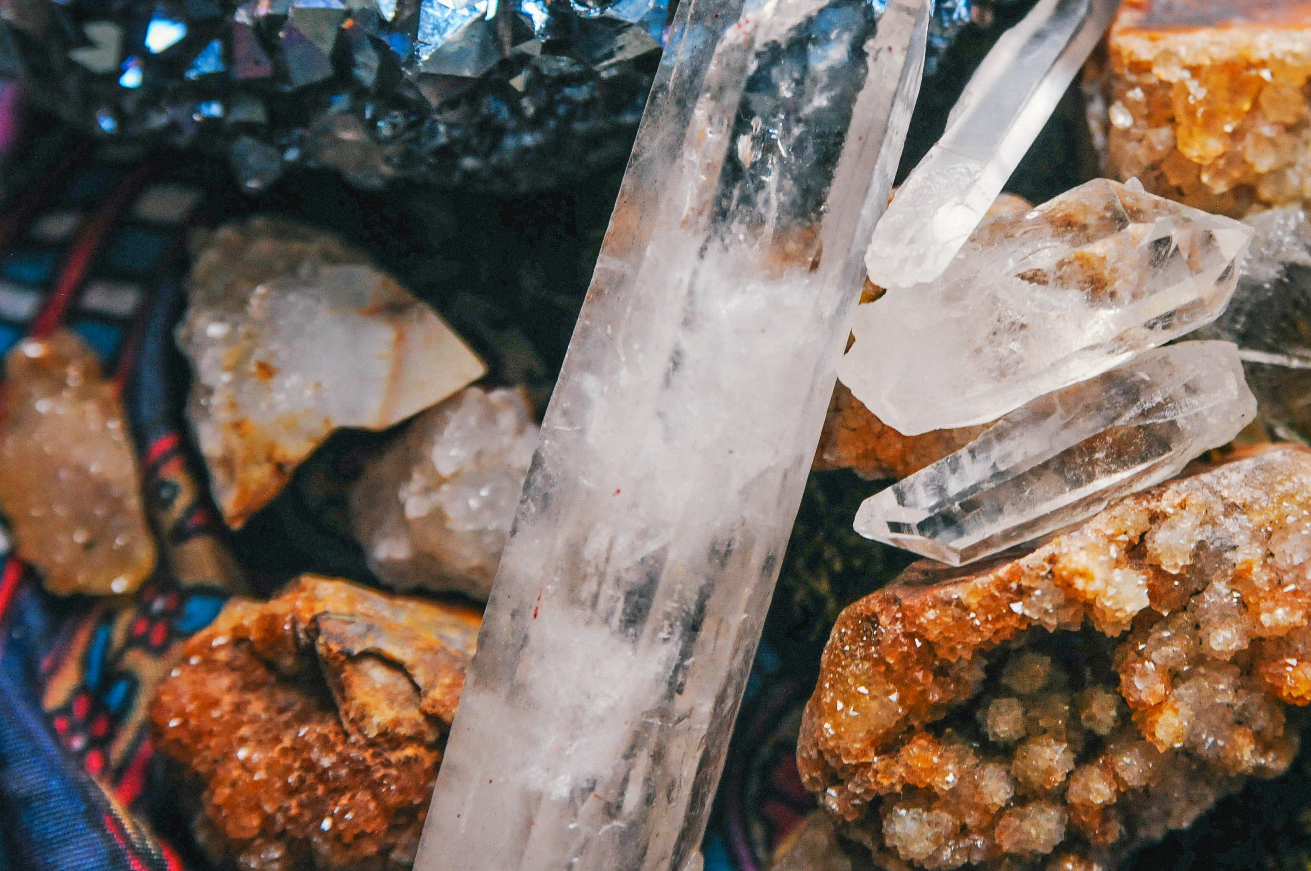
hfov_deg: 20.2
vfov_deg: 13.5
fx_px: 3674
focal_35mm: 101
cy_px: 333
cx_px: 880
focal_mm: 50
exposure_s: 1/40
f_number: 5
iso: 800
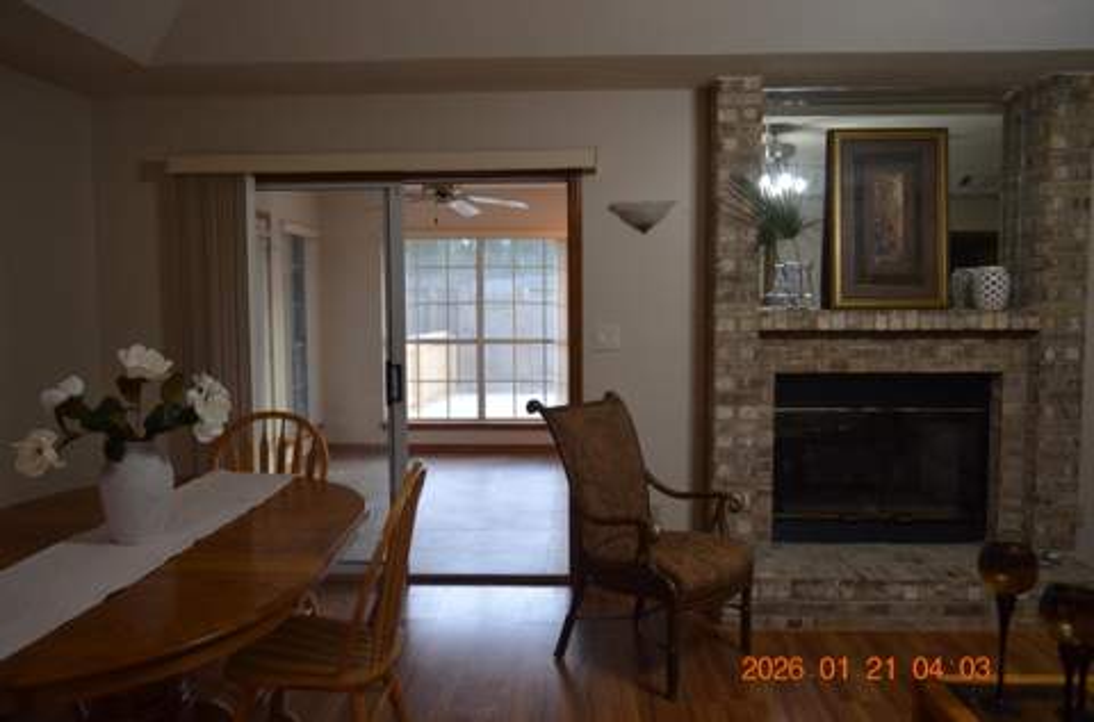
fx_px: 818
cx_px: 547
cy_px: 361
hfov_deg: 67.5
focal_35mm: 27
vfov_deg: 47.7
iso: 720
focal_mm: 18
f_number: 4
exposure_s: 1/60
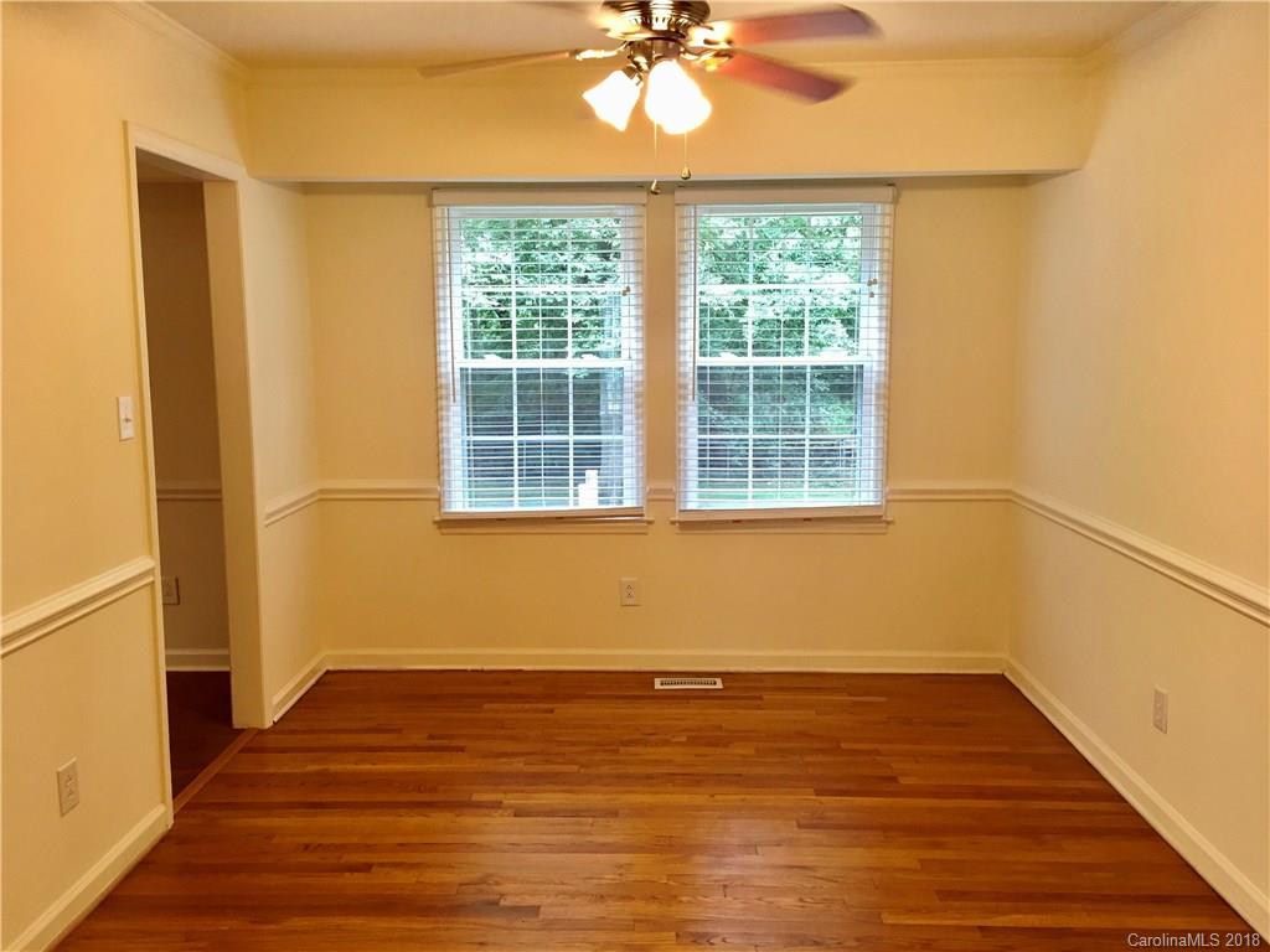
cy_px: 476
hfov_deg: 61.7
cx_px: 635
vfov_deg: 48.2
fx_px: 1064
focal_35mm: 29
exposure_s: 1/30
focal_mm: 4.15
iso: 100
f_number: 2.2
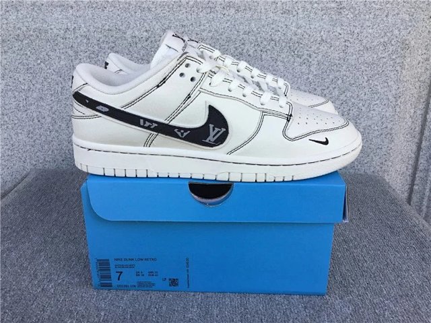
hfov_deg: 58.4
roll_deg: -0.6
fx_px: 386
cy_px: 162
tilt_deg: -19.8
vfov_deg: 45.4
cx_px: 216
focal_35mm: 31
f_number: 2.4
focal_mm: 3.3
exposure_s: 1/338
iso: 25
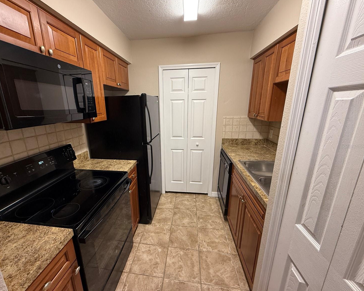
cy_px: 146
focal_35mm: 15
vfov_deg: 84.0
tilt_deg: -14.8
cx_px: 166
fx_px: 162
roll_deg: +0.9
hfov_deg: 96.6
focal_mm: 2.22
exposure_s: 1/60
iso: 200
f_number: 2.2
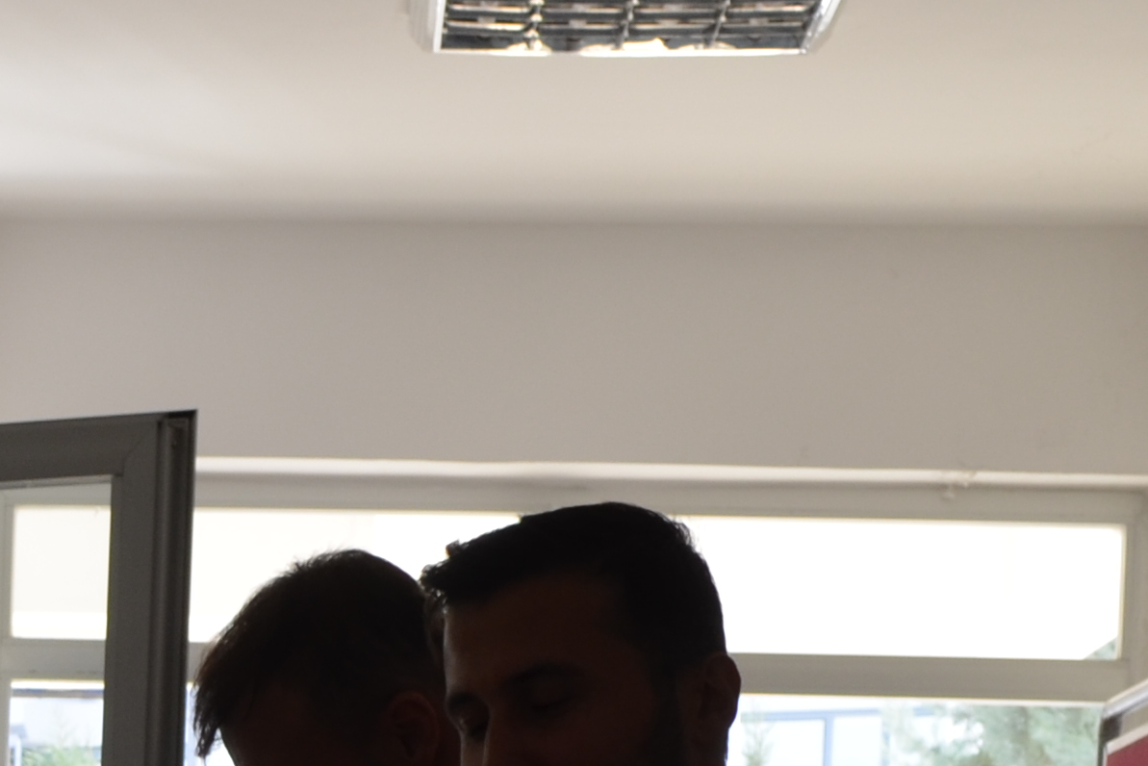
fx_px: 4338
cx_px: -185
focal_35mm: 136
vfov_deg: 9.5
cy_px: 1441
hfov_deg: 14.6
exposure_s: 1/125
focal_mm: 22
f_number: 5.6
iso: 220
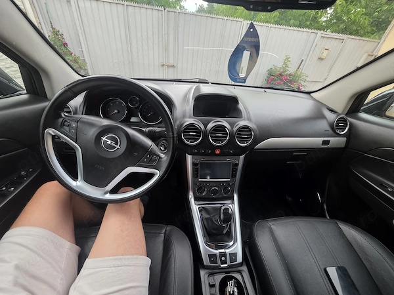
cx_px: 197
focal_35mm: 13
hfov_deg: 106.2
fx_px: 148
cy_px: 148
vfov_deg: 89.9
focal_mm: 2.2
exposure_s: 1/100
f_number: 1.9
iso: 250
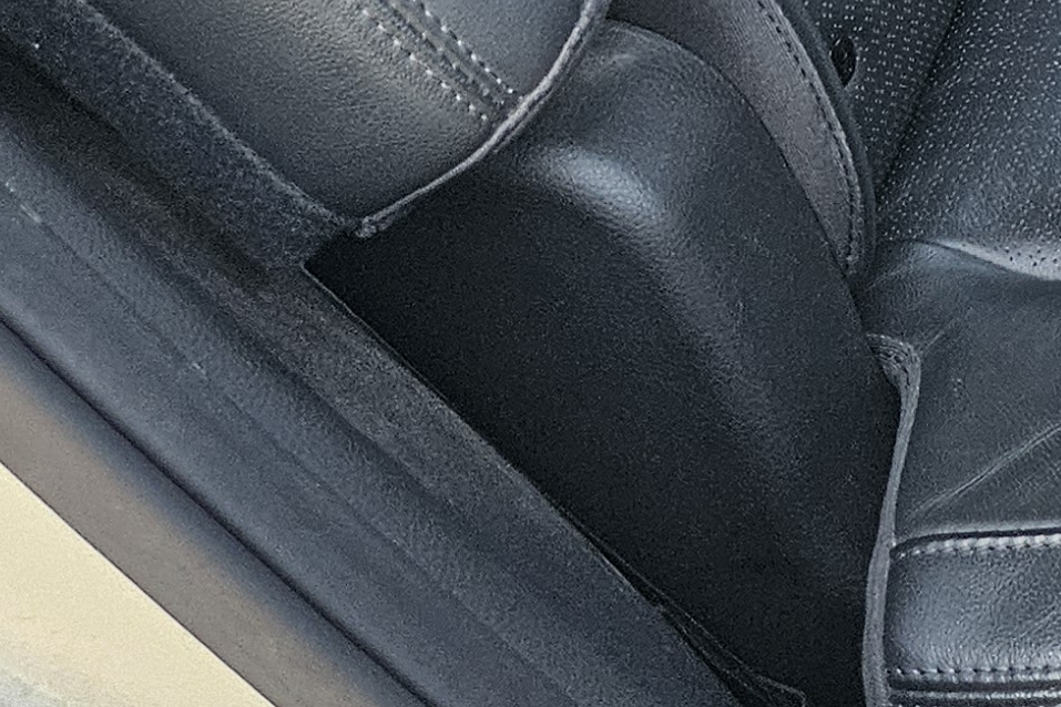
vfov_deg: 11.7
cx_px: 1562
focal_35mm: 100
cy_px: -857
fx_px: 2947
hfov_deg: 18.3
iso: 800
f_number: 1.8
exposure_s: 1/120
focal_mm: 5.4
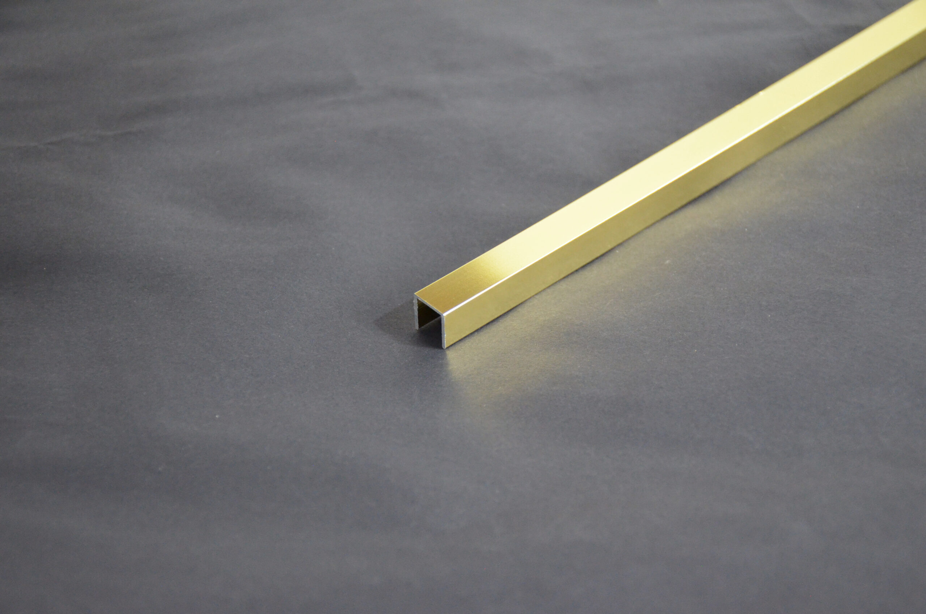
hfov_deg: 27.0
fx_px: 1925
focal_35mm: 75
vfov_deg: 18.1
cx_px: 463
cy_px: 307
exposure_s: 1/30
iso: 2800
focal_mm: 50
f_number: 4.8
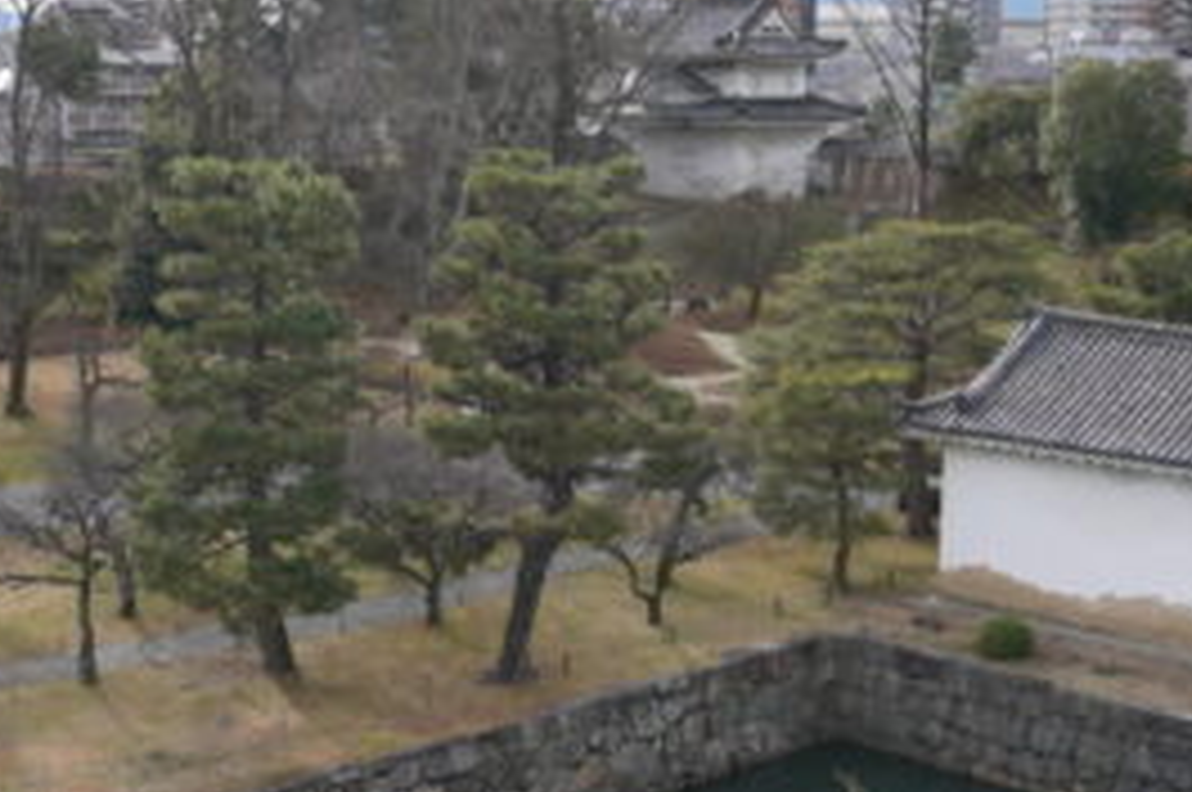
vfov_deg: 19.9
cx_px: 535
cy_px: 256
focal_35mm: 68
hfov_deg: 29.7
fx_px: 2249
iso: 100
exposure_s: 1/200
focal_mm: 16
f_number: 6.3
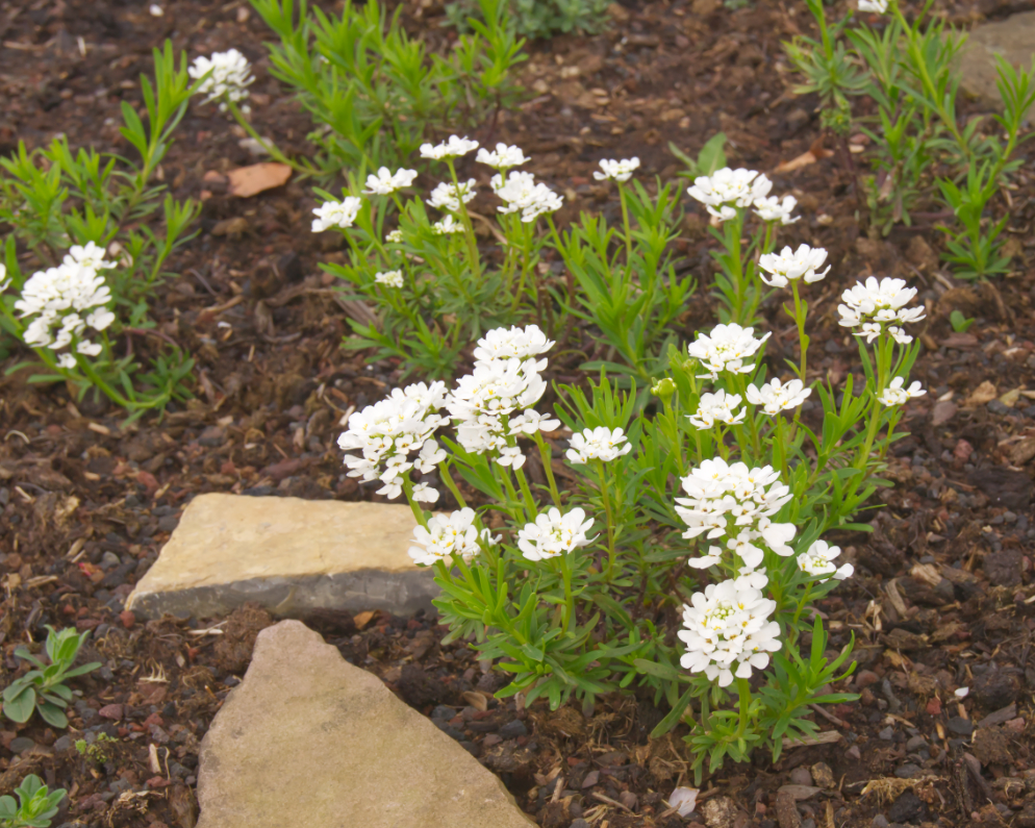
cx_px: 613
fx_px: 2603
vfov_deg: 18.1
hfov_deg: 22.5
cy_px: 415
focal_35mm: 85
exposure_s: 1/80
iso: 800
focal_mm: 50
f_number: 16
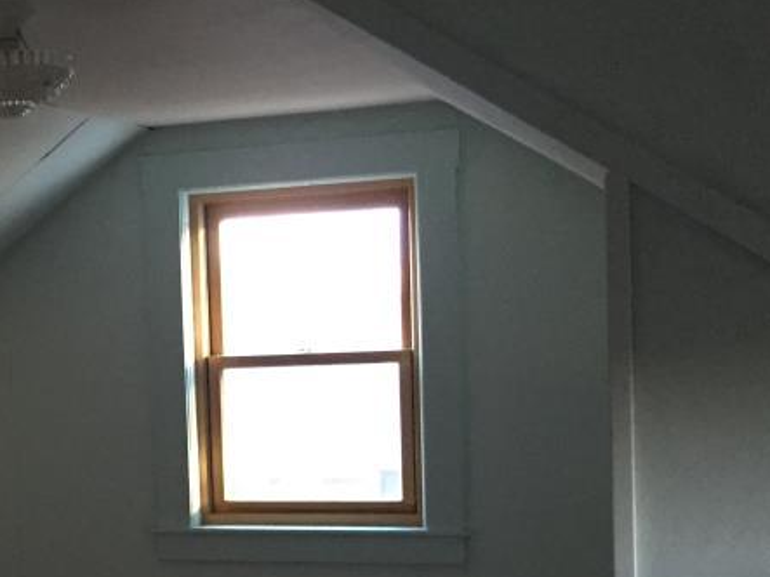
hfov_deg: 28.2
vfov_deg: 21.6
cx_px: 123
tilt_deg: -5.6
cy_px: 464
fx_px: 1490
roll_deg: +3.0
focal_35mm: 67
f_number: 2.2
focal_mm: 4.15
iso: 250
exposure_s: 1/17
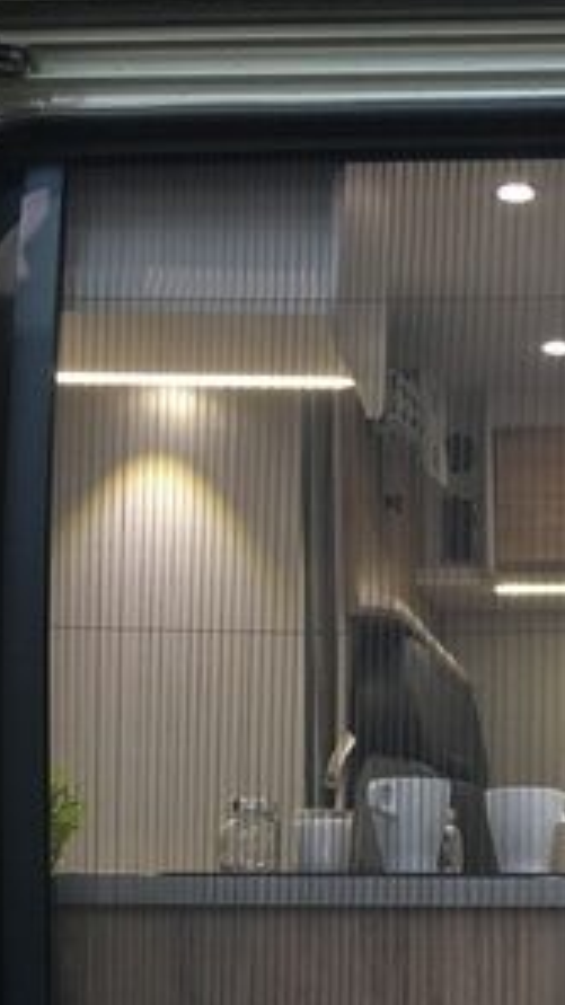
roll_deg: +0.0
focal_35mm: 68
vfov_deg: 28.9
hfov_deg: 17.1
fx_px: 1812
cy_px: 1019
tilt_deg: -1.4
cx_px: 626
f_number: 2.2
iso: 125
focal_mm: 4.15
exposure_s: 1/33
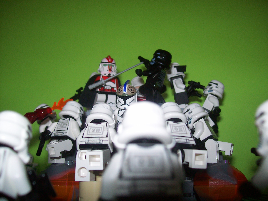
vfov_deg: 39.7
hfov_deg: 51.4
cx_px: 134
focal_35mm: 36
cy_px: 100
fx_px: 279
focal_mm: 6
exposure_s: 1/64
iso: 80
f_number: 2.7
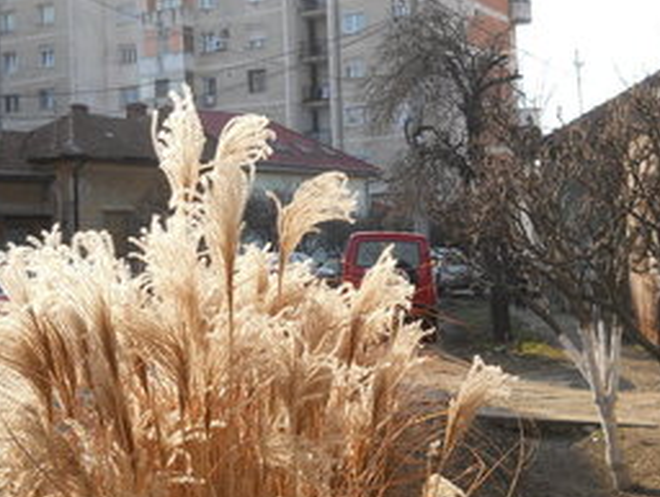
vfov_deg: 26.2
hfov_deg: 34.2
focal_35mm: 56
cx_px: 382
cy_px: 251
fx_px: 1070
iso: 80
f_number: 5.5
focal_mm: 6.72
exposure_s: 1/125
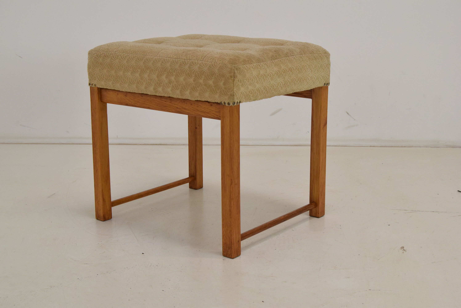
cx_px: 230
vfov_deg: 23.8
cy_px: 154
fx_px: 730
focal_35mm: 57
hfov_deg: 35.0
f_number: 9
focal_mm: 38
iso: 1600
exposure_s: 1/320
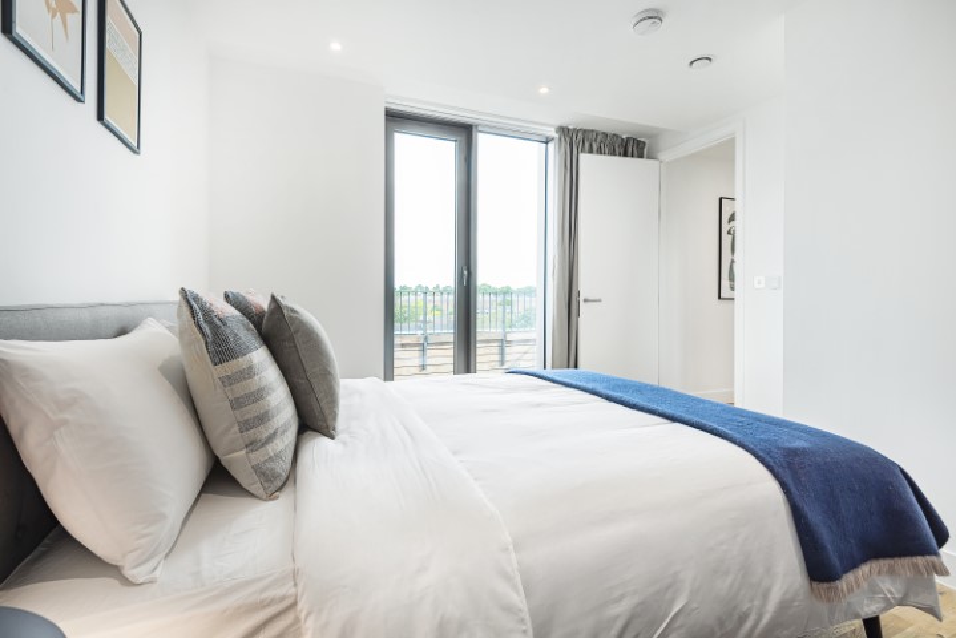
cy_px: 319
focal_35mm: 16
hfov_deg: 96.7
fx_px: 425
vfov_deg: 73.8
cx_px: 478
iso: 250
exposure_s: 1/15
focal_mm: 16
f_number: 10
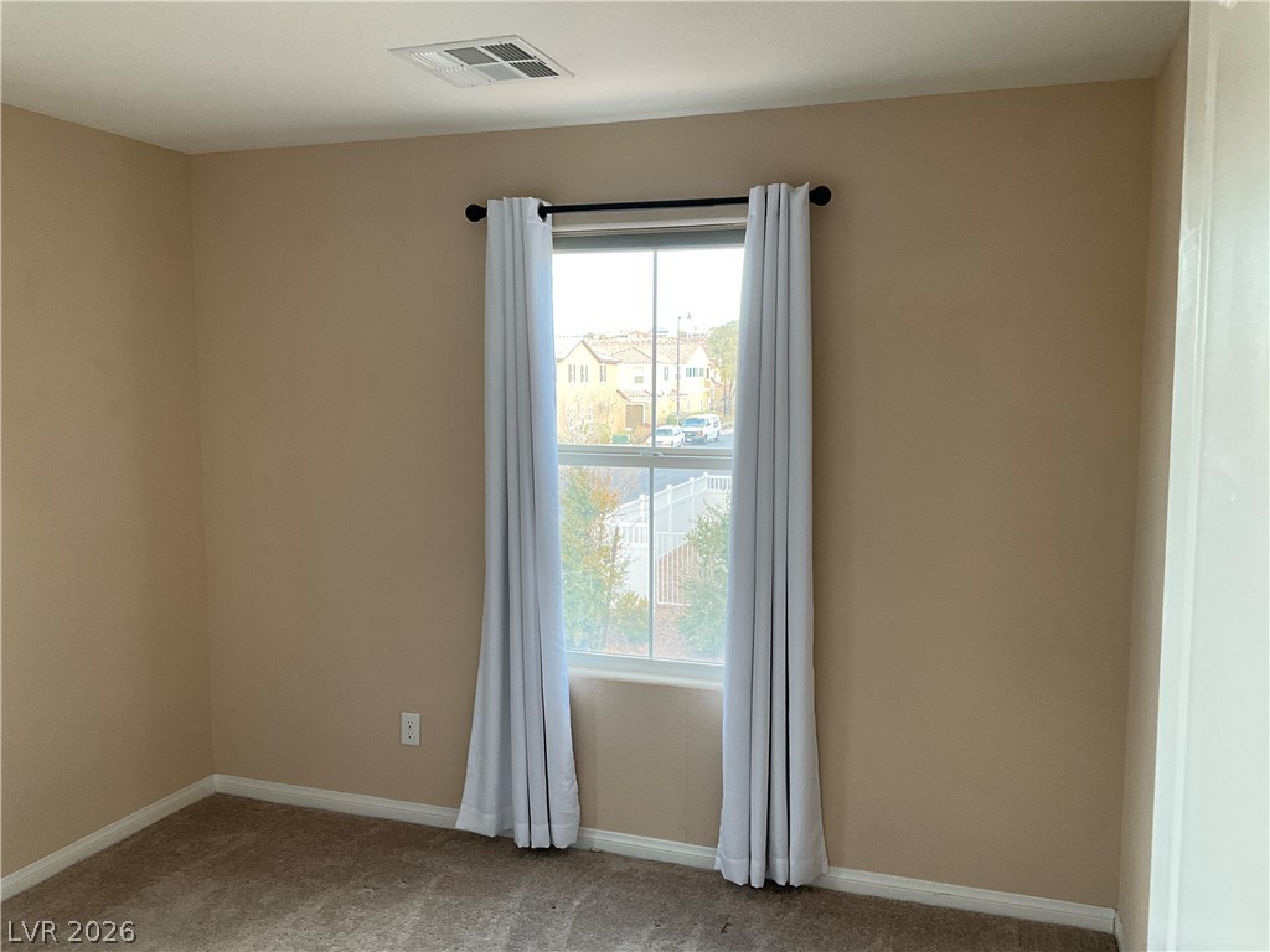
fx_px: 1064
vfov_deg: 48.2
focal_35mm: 29
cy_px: 476
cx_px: 635
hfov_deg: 61.7
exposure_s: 1/60
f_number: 1.8
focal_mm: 3
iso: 100
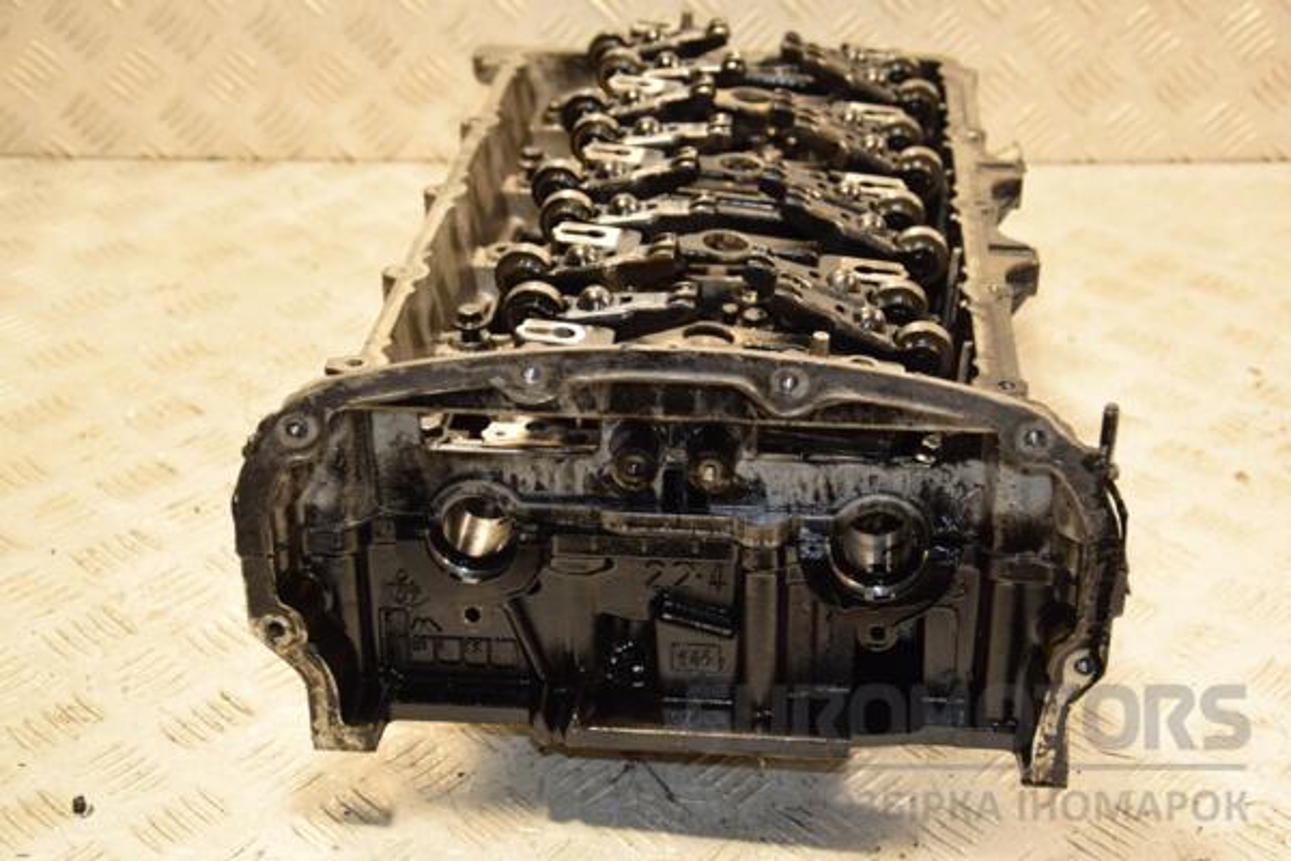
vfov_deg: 22.6
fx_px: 2151
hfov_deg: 33.4
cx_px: 646
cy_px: 430
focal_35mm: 60
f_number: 4.8
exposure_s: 1/100
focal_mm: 40
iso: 800
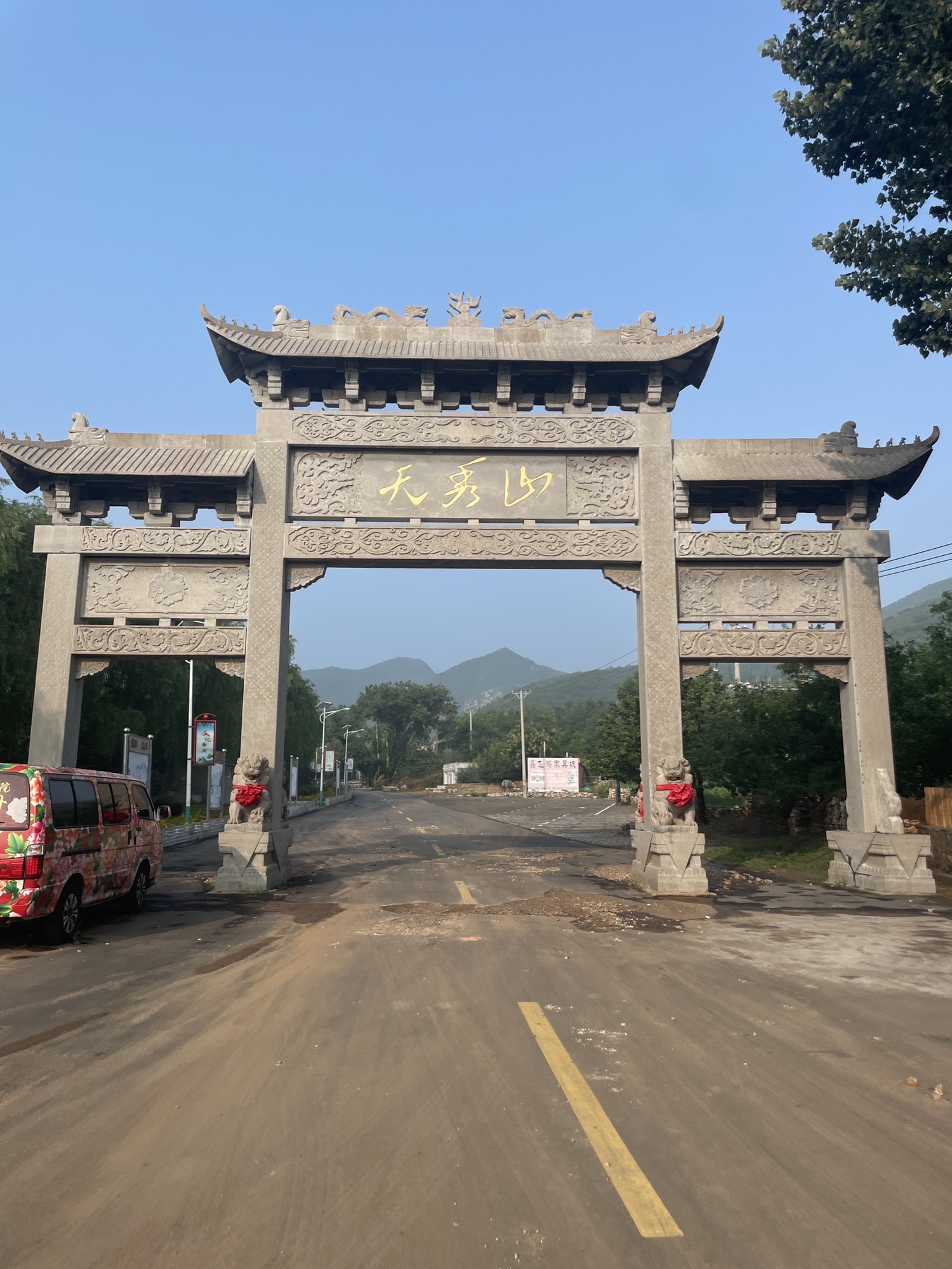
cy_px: 634
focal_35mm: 26
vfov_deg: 67.3
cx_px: 476
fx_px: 953
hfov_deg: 53.1
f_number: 1.6
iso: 32
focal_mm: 4.2
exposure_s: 1/2882
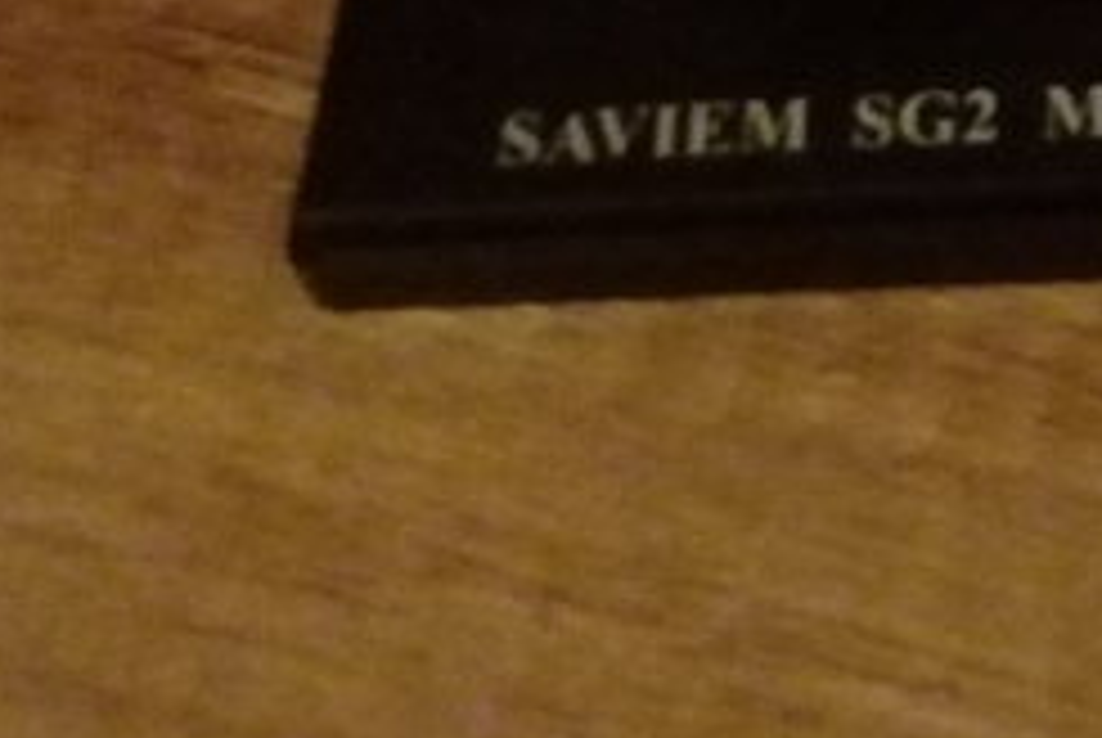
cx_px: 1187
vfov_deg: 14.3
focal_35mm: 92
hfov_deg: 21.1
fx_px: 2820
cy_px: -232
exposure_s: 1/17
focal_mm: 3.3
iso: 1250
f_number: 2.2
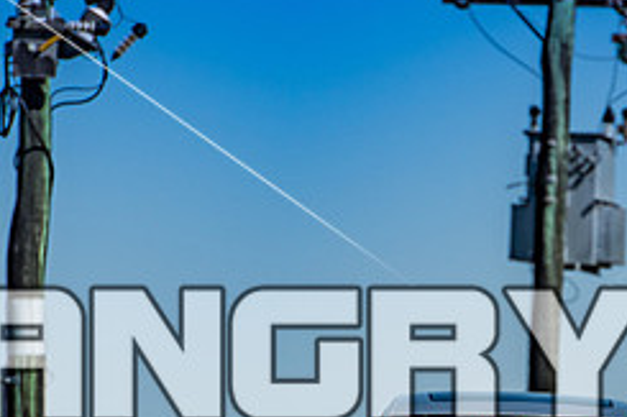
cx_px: 512
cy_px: 354
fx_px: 12375
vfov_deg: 1.9
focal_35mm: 711
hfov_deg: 2.9
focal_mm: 200
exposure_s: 1/2500
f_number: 4.5
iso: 100
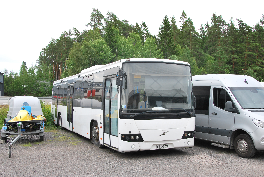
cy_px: 88
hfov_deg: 46.3
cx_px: 132
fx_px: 308
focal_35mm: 42
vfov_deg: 32.0
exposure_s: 1/100
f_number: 8
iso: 200
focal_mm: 28
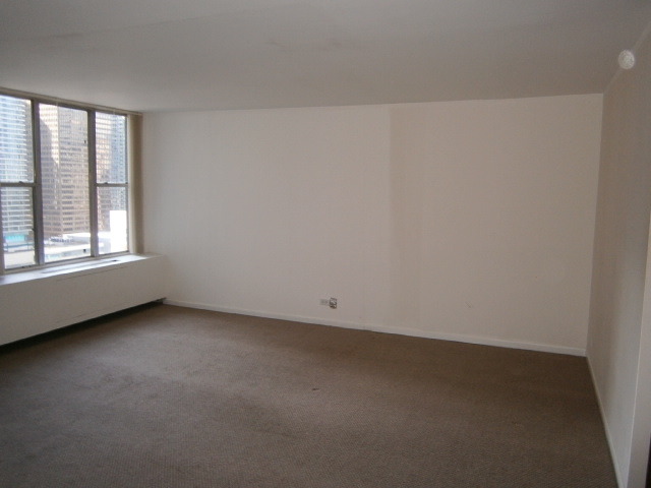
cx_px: 326
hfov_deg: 67.3
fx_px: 489
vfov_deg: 53.1
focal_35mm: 26
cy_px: 244
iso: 125
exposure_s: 1/30
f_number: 2.8
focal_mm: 4.7
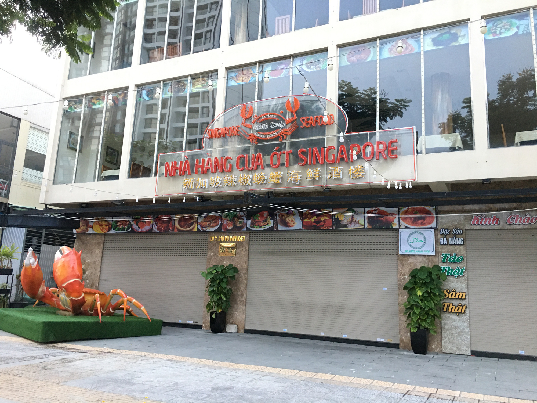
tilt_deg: +12.1
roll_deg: -2.9
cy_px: 202
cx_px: 268
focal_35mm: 29
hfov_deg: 61.7
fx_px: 450
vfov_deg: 48.2
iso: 100
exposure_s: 1/17
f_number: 2.2
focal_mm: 4.15
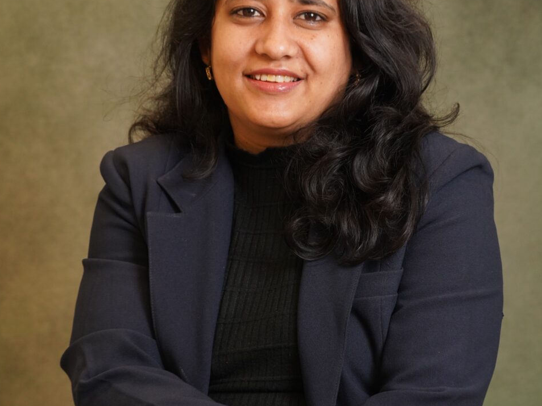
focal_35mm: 172
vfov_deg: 8.6
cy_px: 246
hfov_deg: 11.5
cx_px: 284
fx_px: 2693
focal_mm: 111
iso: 2000
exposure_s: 1/100
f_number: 6.3
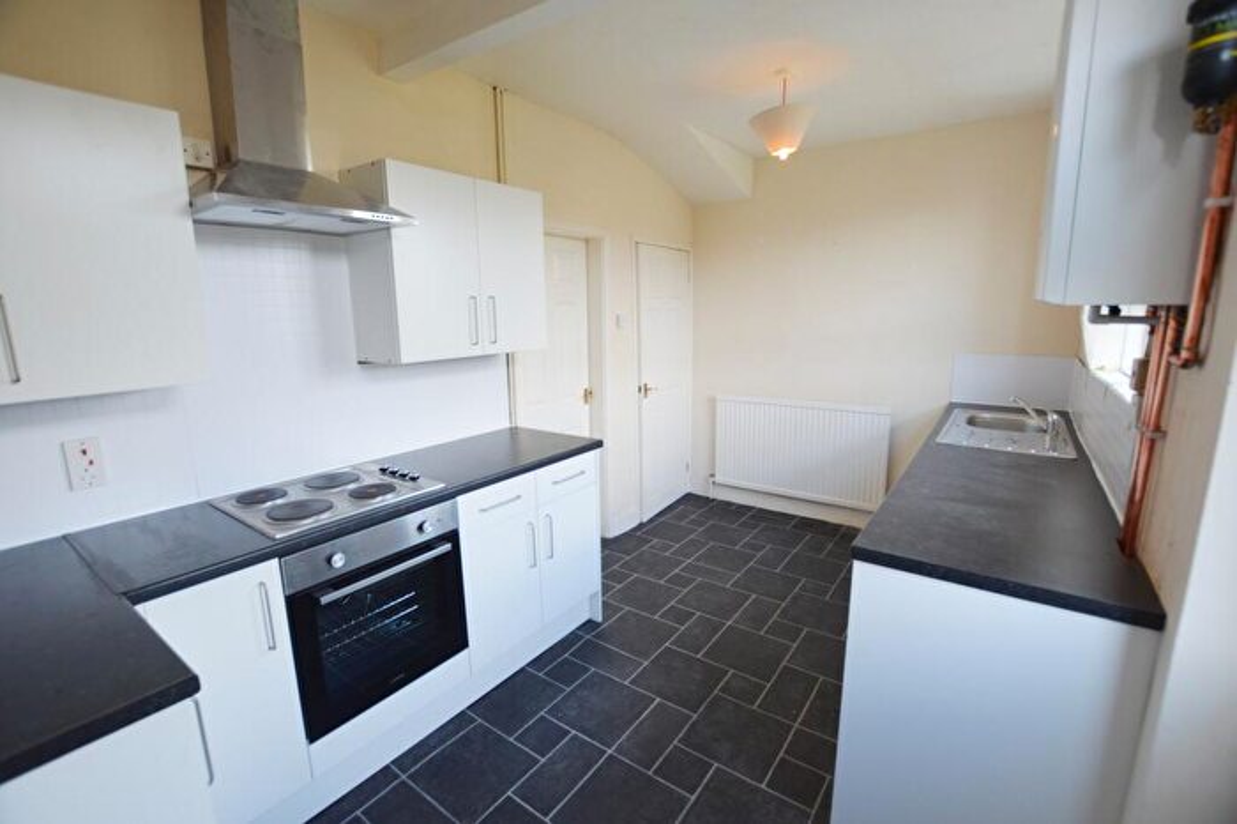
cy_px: 412
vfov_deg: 77.3
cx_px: 618
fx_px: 515
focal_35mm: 15
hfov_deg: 100.4
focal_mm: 10
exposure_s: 1/60
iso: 400
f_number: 4
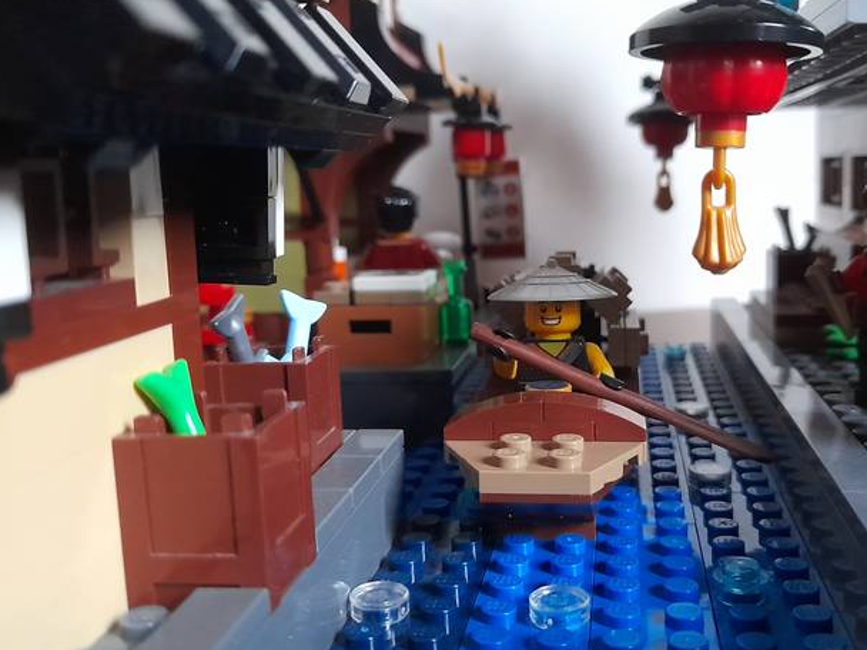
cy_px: 313
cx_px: 506
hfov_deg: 49.9
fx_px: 927
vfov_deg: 38.7
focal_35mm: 37
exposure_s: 1/20
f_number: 2
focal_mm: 4.6
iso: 1000
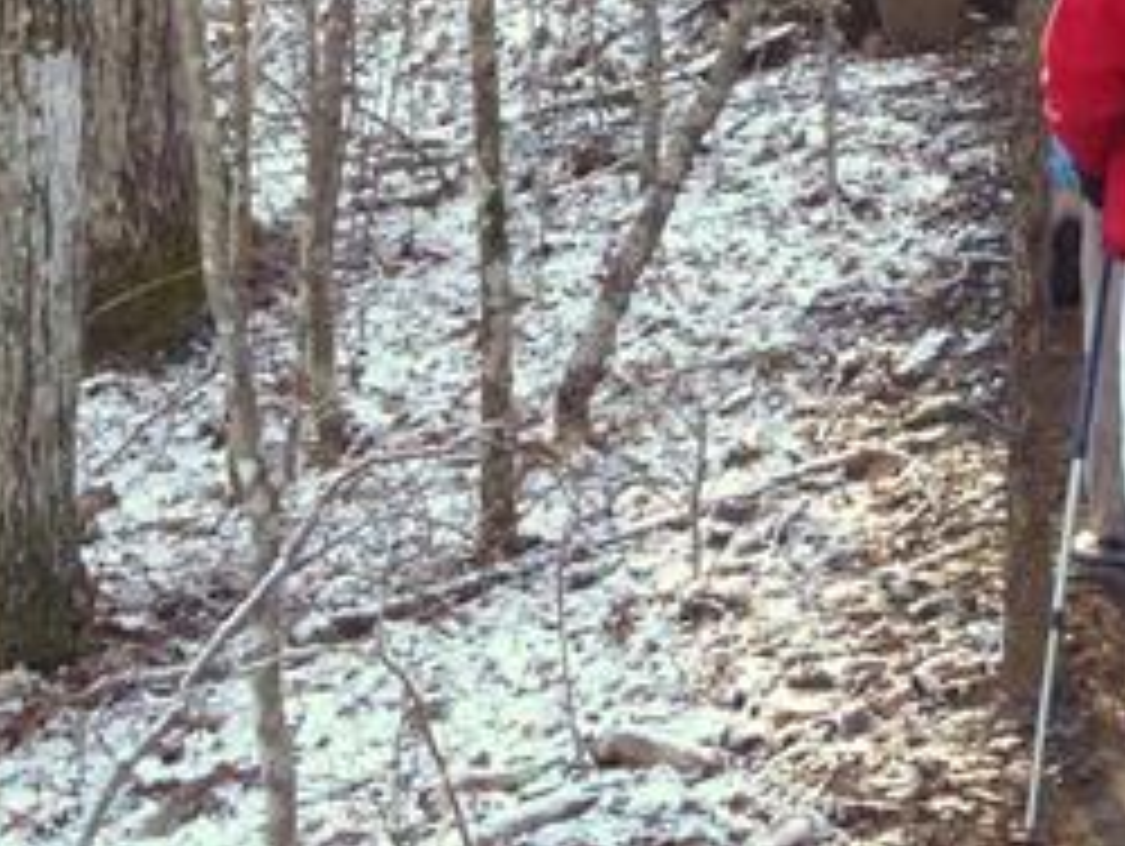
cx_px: 688
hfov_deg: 11.3
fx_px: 5660
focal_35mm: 174
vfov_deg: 8.5
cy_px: -86
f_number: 5.4
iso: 400
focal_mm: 11.43
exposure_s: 1/125
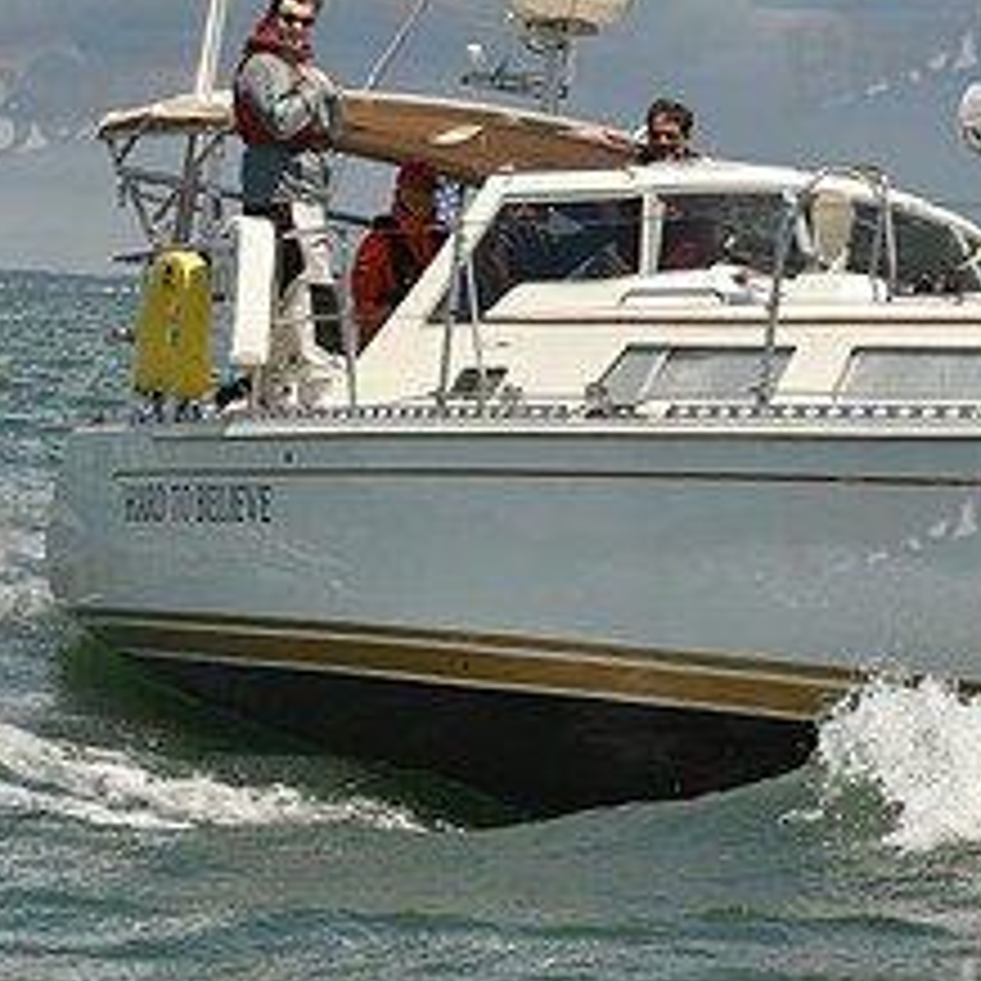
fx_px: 5066
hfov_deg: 11.1
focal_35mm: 158
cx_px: 549
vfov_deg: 11.0
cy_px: 295
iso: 320
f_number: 11
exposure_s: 1/800
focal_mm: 70
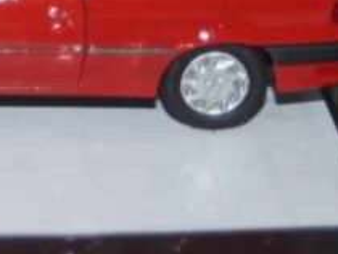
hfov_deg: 6.0
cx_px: -58
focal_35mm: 329
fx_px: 3216
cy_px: -3
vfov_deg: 4.5
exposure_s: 1/60
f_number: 5.6
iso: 200
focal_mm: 80
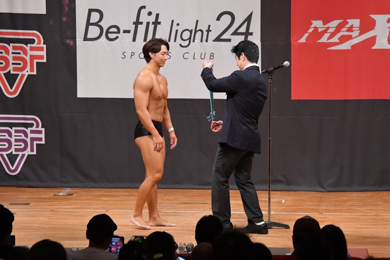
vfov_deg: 6.0
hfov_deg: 9.0
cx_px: 192
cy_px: 130
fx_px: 2480
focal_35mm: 229
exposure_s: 1/400
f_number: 5.6
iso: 7200
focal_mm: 150
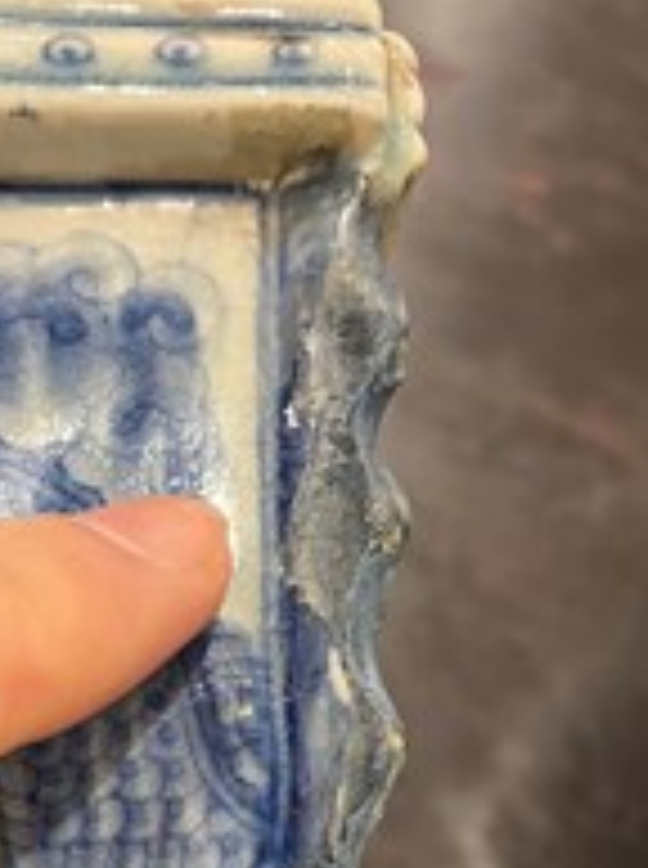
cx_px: 279
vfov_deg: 33.7
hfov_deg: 26.9
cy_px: 783
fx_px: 1352
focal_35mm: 54
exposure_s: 1/60
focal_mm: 5.1
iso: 400
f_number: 1.6
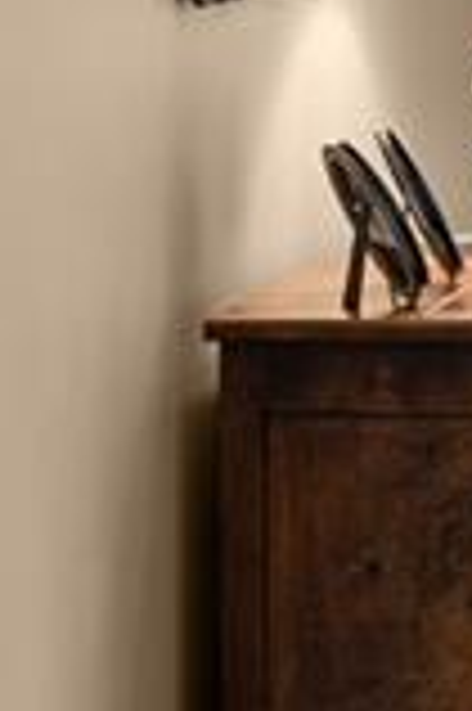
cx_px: 1038
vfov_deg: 13.8
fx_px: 2877
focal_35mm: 146
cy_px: -76
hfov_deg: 8.7
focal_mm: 30
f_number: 6.3
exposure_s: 1/20
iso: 1250
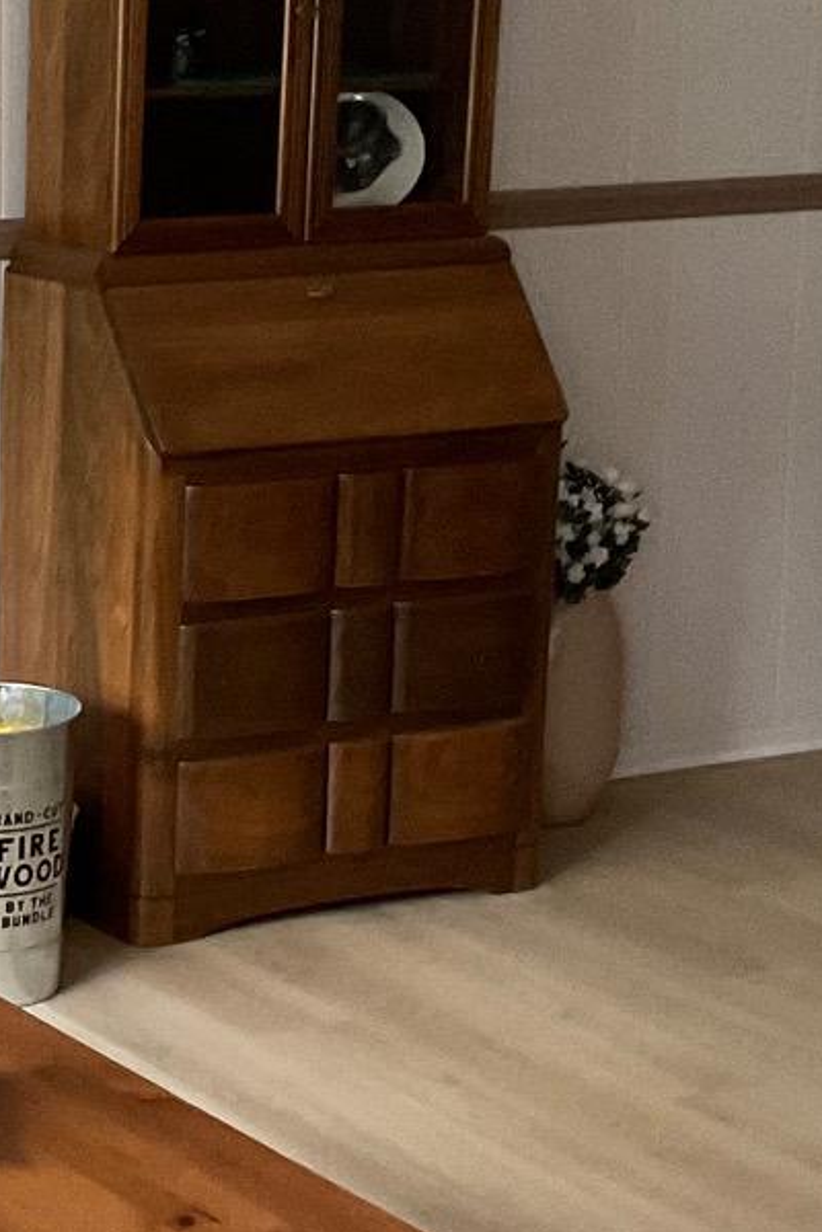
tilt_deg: -12.0
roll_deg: +0.7
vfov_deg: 19.8
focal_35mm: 103
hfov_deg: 12.9
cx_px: -173
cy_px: 651
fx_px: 3527
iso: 250
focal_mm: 3
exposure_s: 1/60
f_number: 1.8
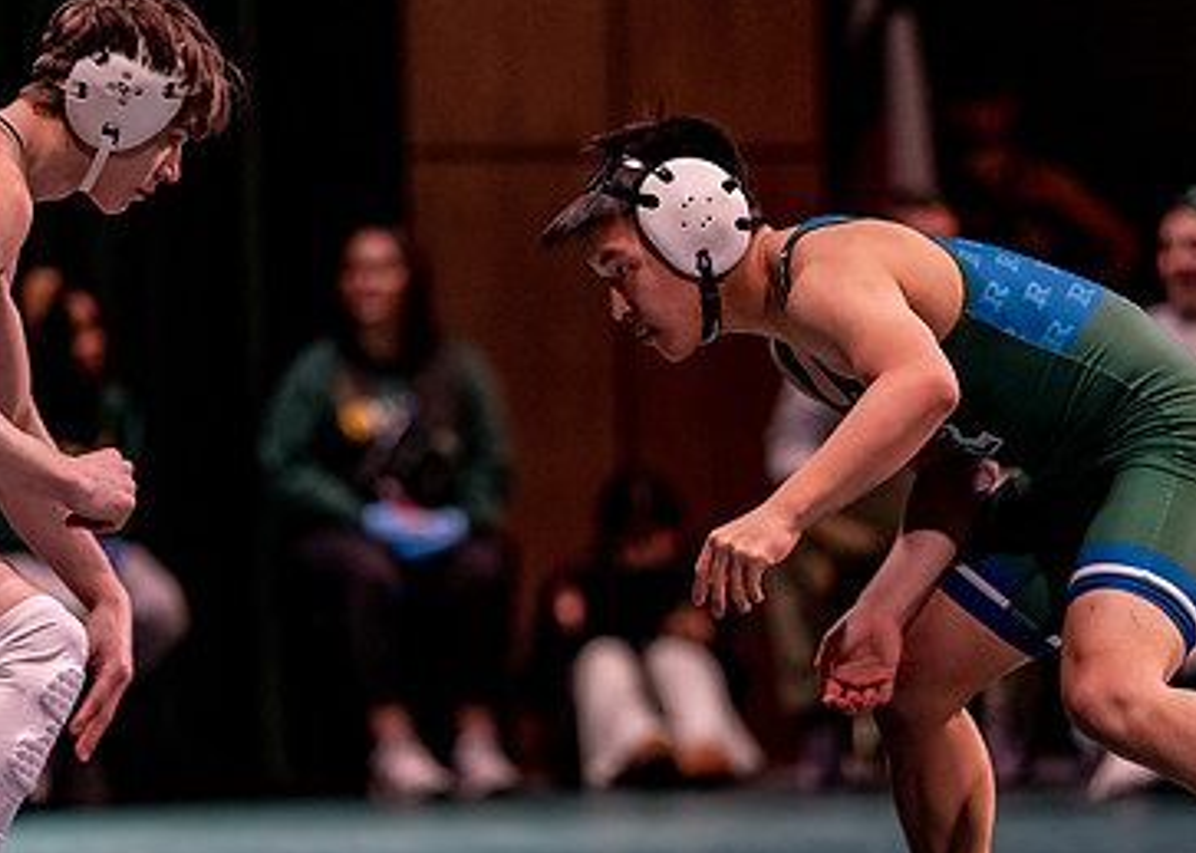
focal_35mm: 226
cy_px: 603
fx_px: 7674
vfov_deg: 6.4
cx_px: 583
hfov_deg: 8.9
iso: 2000
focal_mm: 135
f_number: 1.8
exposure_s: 1/640
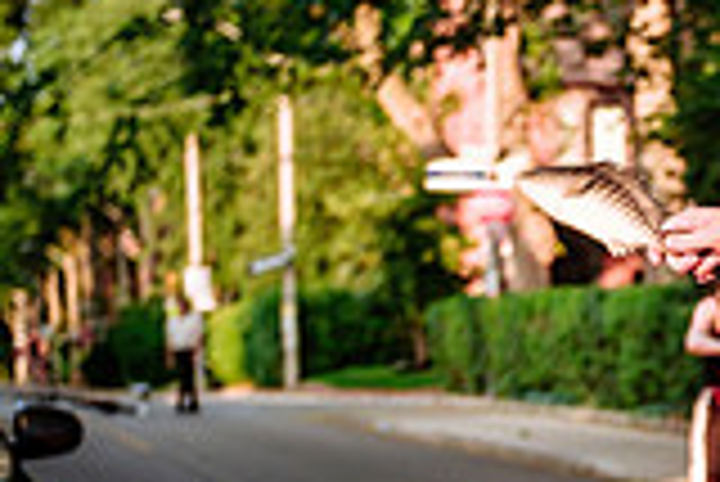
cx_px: 873
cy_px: 592
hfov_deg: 14.1
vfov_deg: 9.6
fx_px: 2822
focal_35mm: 141
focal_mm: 25.9
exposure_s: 1/1000
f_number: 1.8
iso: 500
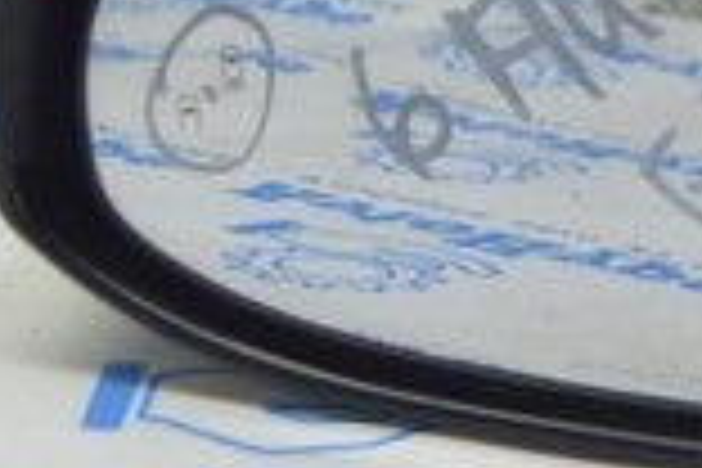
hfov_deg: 9.3
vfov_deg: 6.3
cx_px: 990
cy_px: -119
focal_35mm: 216
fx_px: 4212
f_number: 3.8
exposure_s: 1/50
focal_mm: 22
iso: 400
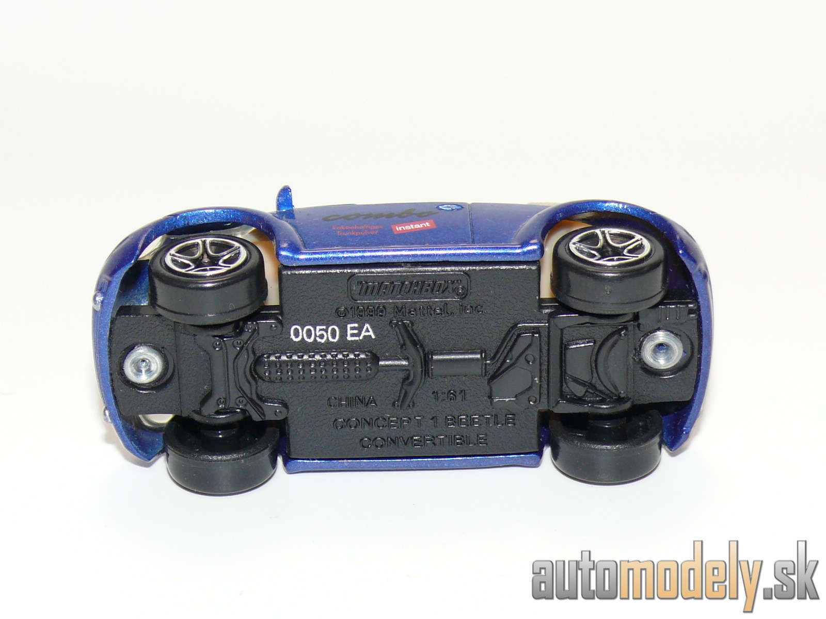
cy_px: 310
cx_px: 413
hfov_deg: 17.6
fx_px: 2673
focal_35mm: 112
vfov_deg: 13.2
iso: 100
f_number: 4
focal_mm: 14.2
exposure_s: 1/30
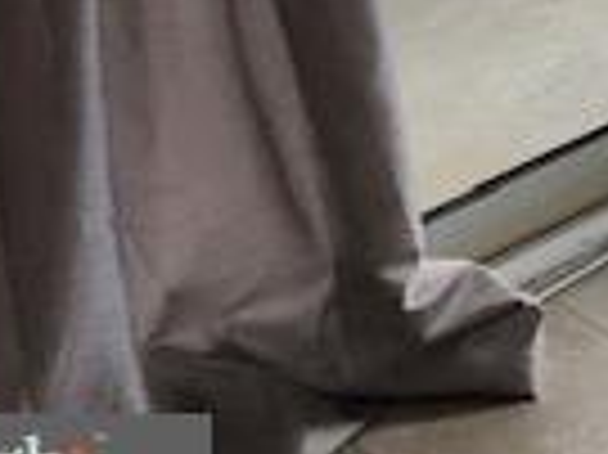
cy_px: -548
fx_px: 2334
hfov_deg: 12.6
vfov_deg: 10.0
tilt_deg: -13.3
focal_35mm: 133
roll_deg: +1.3
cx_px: 1302
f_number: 1.8
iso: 32
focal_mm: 4
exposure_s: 1/30
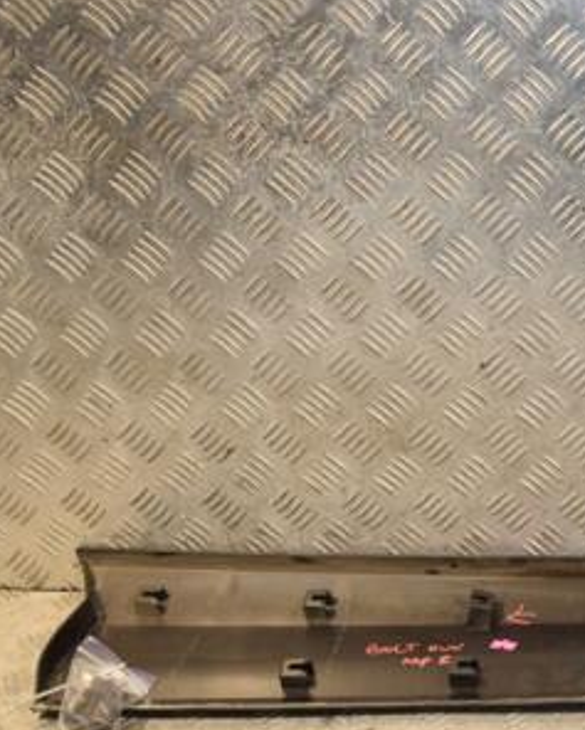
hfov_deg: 23.6
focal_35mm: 60
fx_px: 1297
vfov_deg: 31.4
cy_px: 397
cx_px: 671
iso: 800
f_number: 5
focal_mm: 21
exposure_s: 1/200
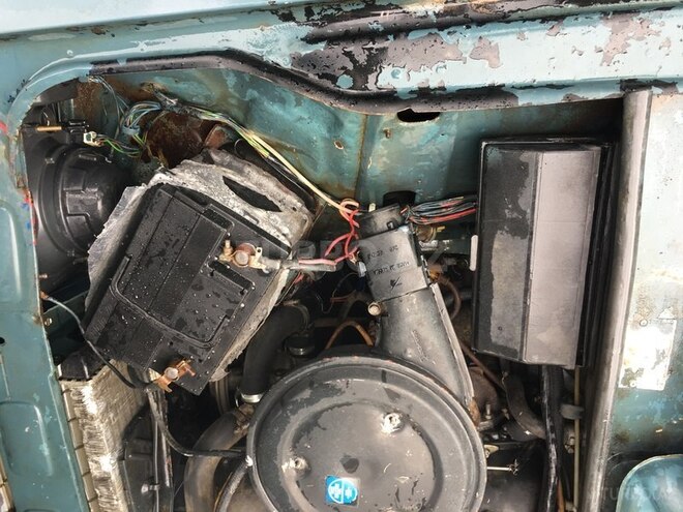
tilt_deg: -69.4
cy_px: 256
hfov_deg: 61.7
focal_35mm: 29
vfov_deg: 48.2
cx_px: 342
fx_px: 572
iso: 40
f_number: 2.2
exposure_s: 1/100
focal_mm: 4.15
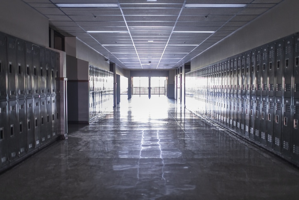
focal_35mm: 35
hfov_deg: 54.4
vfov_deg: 37.9
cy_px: 100
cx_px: 150
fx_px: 291
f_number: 2
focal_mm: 35
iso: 1600
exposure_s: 1/30
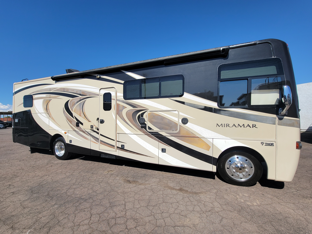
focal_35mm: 13
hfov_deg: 106.2
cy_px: 117
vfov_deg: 89.9
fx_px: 117
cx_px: 156
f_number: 2.2
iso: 50
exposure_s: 1/2163
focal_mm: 2.2
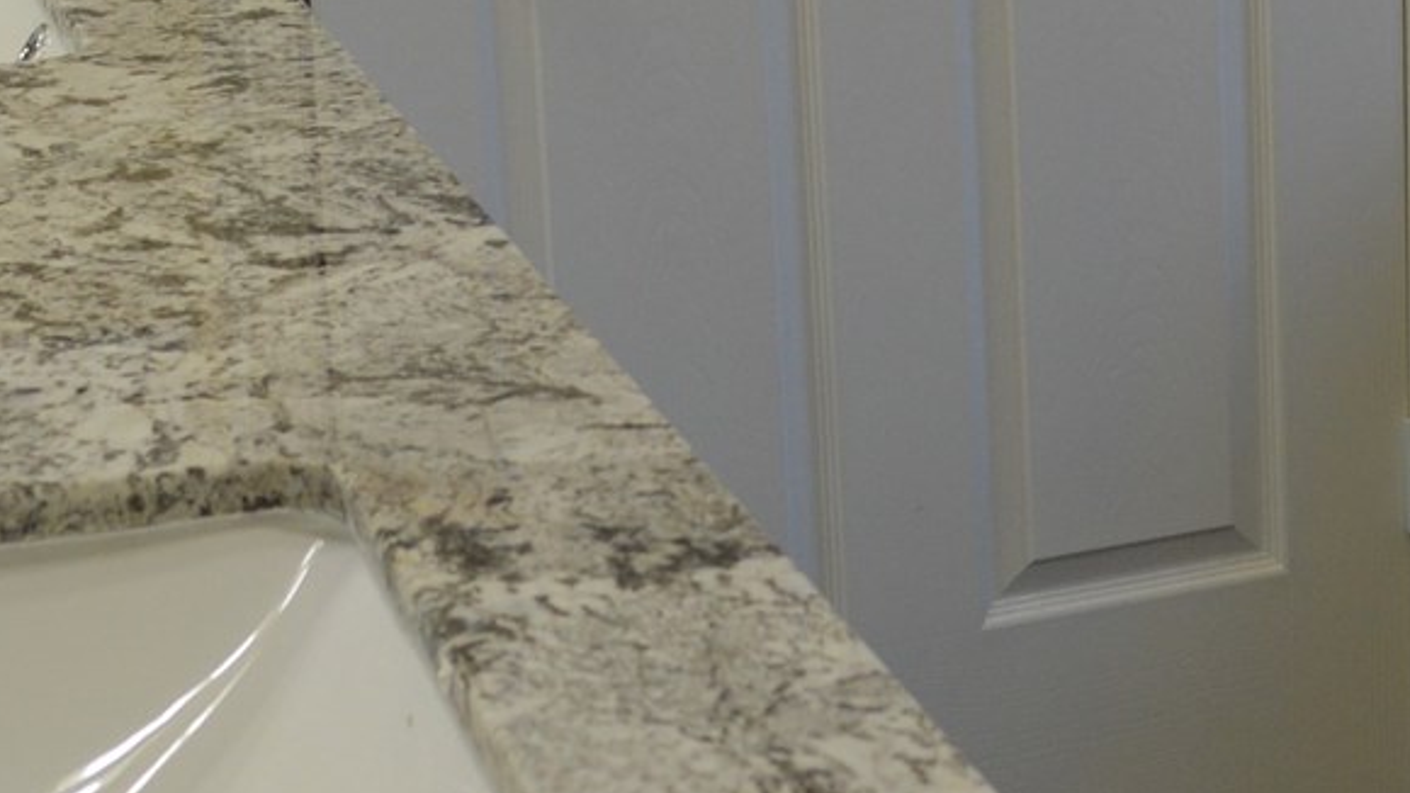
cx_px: 884
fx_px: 3962
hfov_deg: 20.1
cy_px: -122
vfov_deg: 11.2
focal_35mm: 106
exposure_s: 1/80
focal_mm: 18
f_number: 4.5
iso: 400
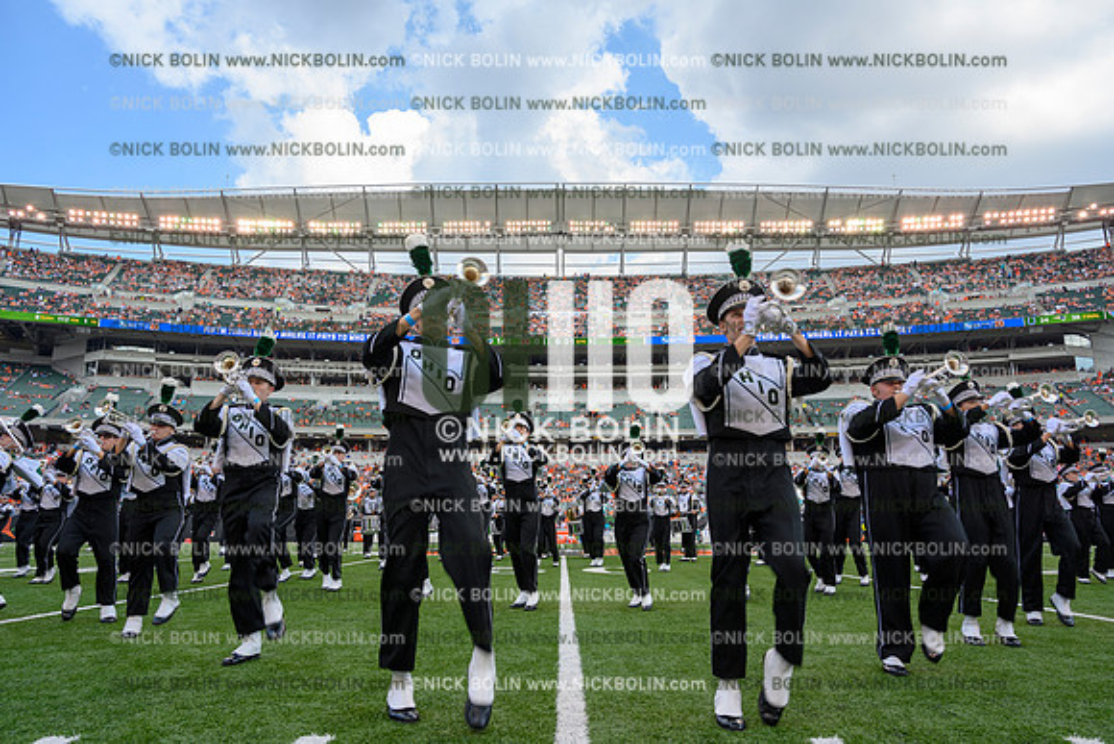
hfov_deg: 73.7
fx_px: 743
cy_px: 372
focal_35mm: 24
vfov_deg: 53.2
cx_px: 557
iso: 80
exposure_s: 1/100
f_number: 7.1
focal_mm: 24
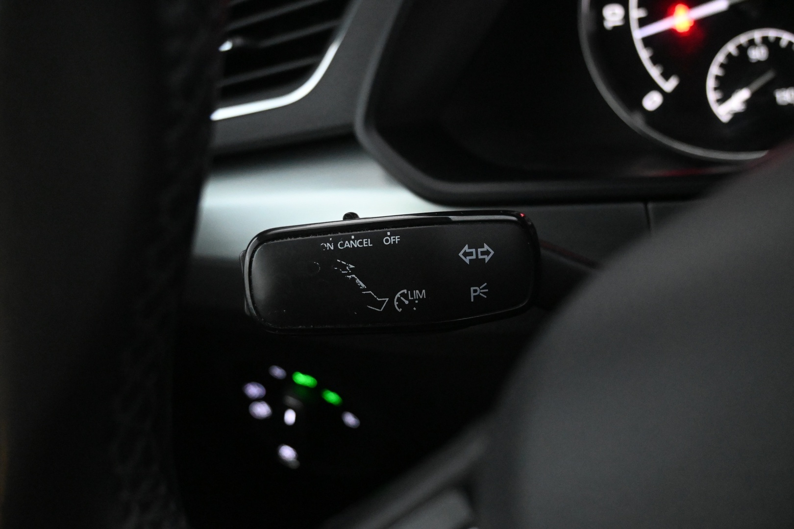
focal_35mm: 34
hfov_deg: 55.1
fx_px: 761
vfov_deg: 38.4
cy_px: 264
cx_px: 397
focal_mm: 23
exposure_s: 1/40
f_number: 4.2
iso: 7200
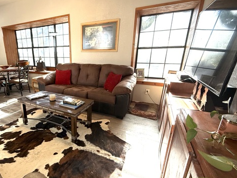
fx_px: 130
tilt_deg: -16.3
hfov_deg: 82.2
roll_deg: +1.0
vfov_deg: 68.7
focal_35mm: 19
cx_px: 82
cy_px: 92
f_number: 2.2
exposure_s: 1/99
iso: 200
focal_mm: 2.22
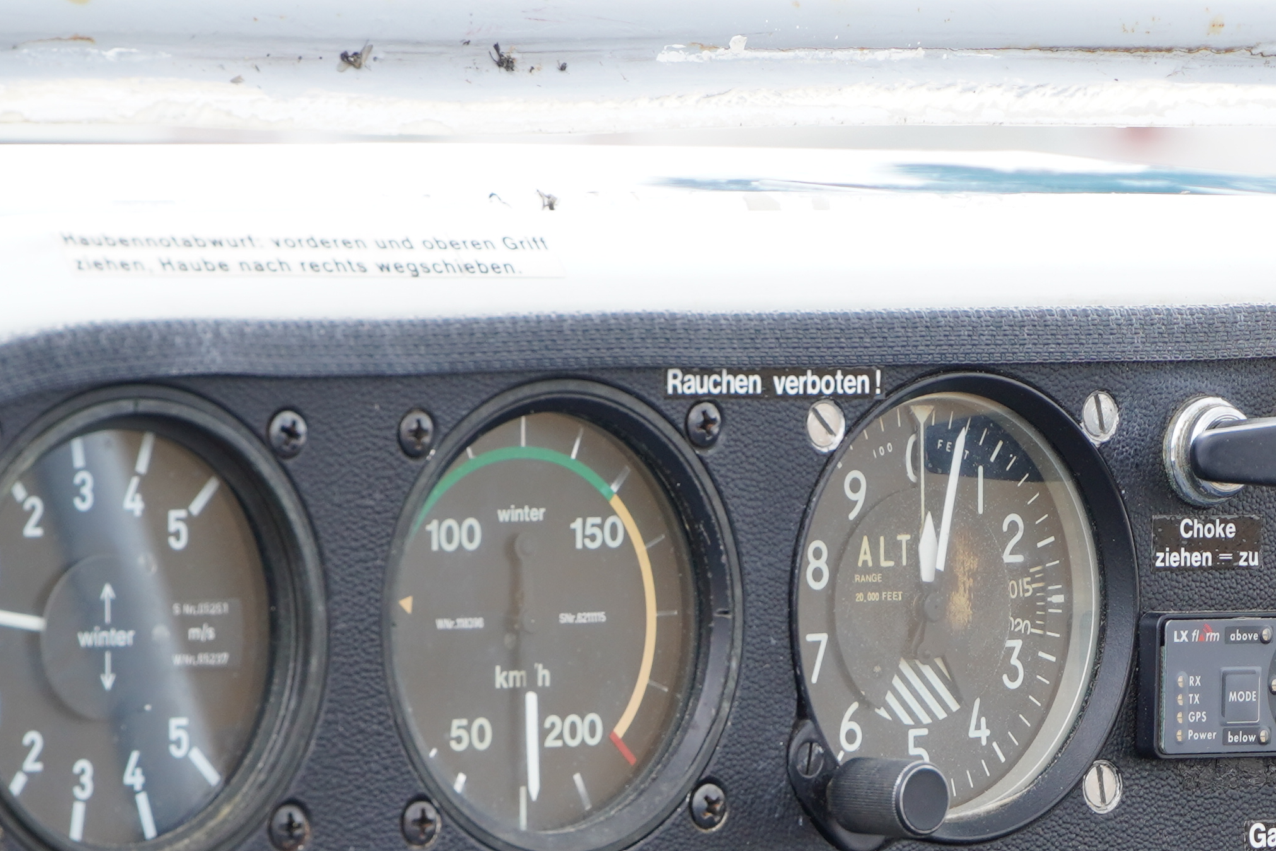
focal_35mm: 347
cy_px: 952
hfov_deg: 5.9
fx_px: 12299
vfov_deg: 4.0
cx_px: 1253
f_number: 5.6
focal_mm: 78
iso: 125
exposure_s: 1/125
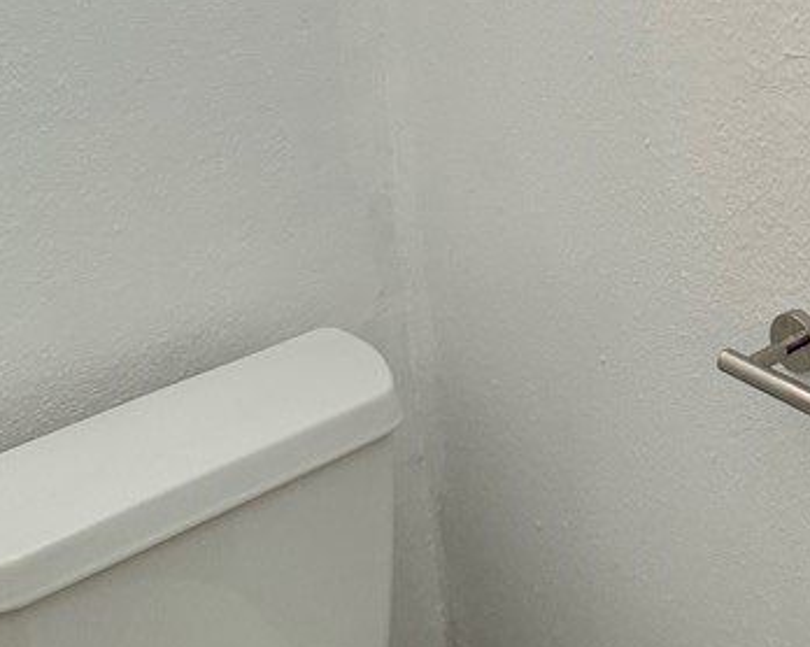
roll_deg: +3.5
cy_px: -123
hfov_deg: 26.3
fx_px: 1653
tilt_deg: -6.5
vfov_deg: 20.7
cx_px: 782
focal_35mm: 69
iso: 400
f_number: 1.78
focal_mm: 6.76
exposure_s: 1/60
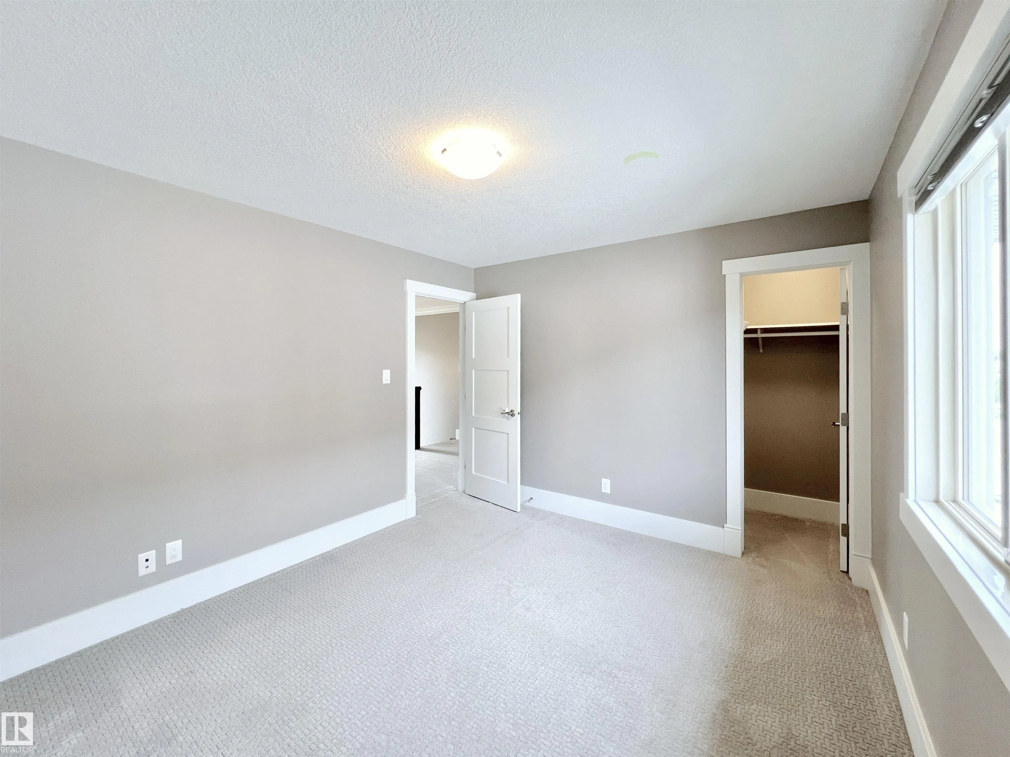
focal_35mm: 13
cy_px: 378
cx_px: 505
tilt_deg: -1.6
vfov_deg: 89.9
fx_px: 379
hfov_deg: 106.2
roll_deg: +0.9
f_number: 1.8
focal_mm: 1.57
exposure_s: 1/99
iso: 160
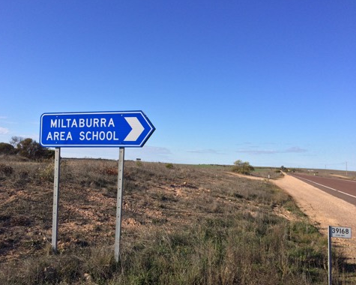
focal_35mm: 31
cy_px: 143
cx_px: 166
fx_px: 327
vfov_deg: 47.1
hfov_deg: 57.1
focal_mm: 4.15
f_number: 2.2
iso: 32
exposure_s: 1/2053
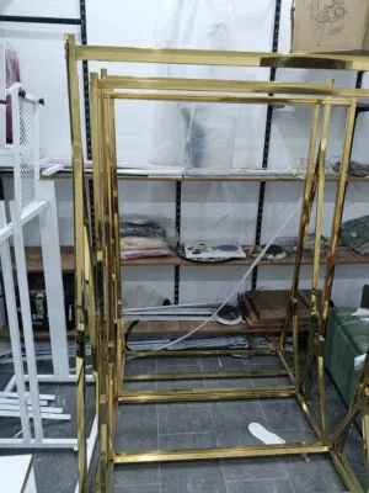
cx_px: 184
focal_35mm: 23
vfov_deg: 73.9
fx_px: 327
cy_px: 246
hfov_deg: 58.9
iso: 392
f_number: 1.6
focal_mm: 4.09
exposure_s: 1/50
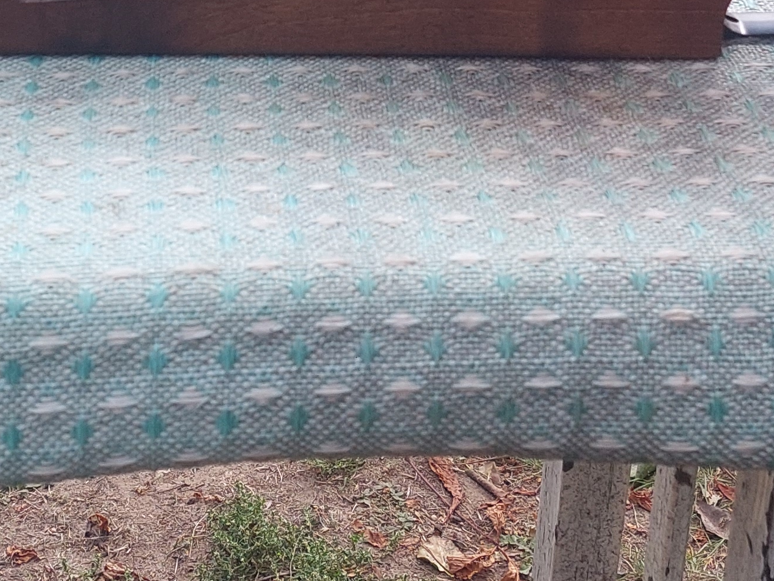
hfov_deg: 22.2
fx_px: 1967
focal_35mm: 88
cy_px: -221
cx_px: 258
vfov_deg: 15.8
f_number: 1.8
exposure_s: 1/476
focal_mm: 5.23
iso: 40
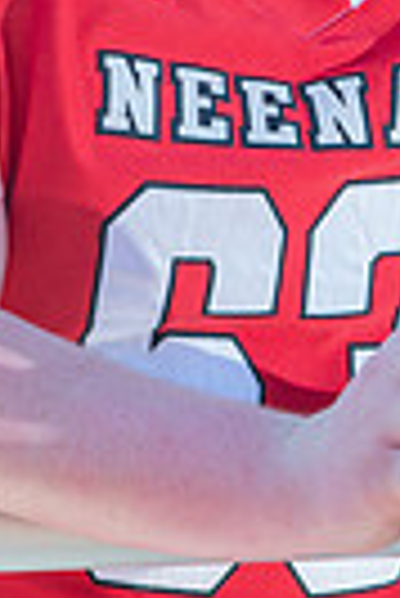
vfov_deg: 10.9
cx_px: 319
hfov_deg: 7.3
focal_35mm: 189
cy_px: 202
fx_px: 3142
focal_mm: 56
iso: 320
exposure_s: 1/200
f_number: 11
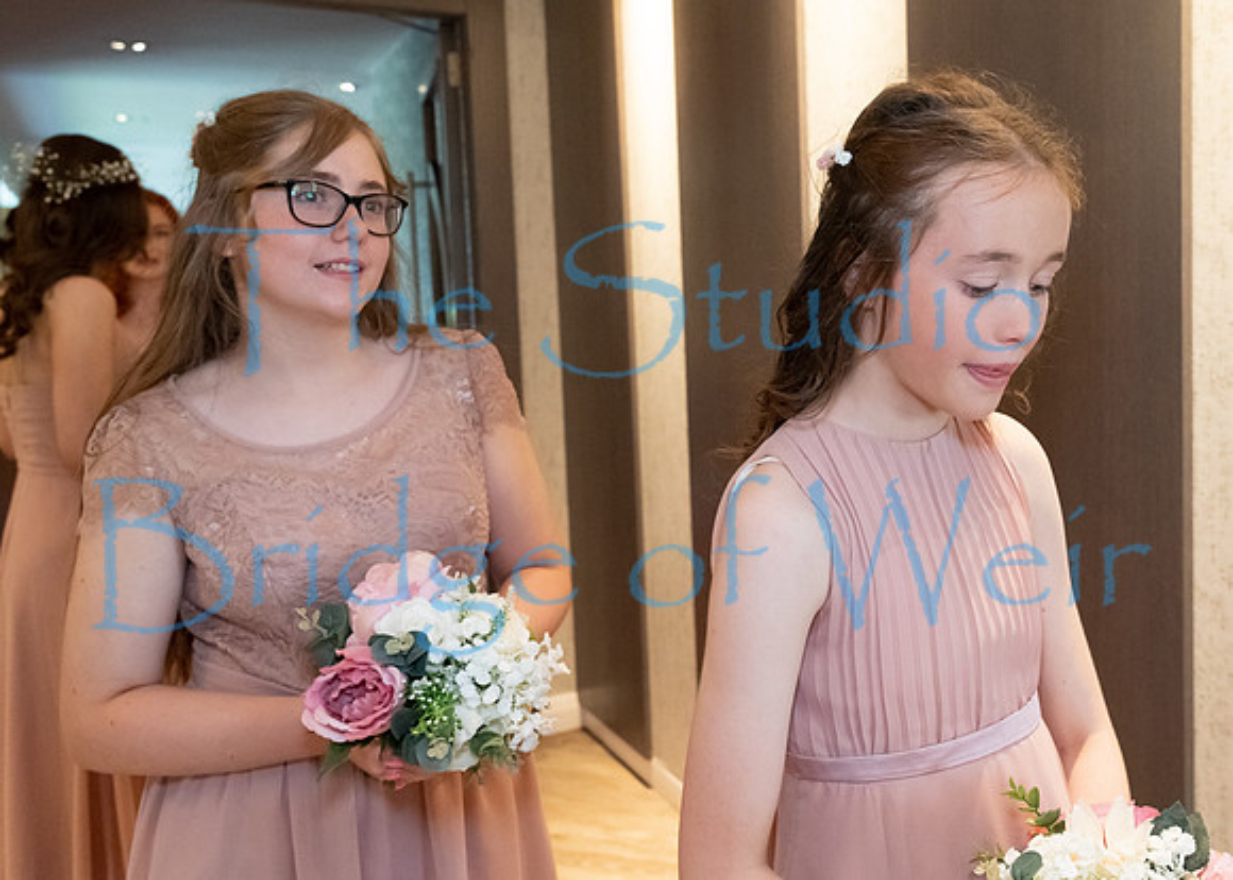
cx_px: 723
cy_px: 409
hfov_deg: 56.4
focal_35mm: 33
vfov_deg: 42.1
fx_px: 1143
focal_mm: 28
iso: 8000
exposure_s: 1/250
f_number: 5.6
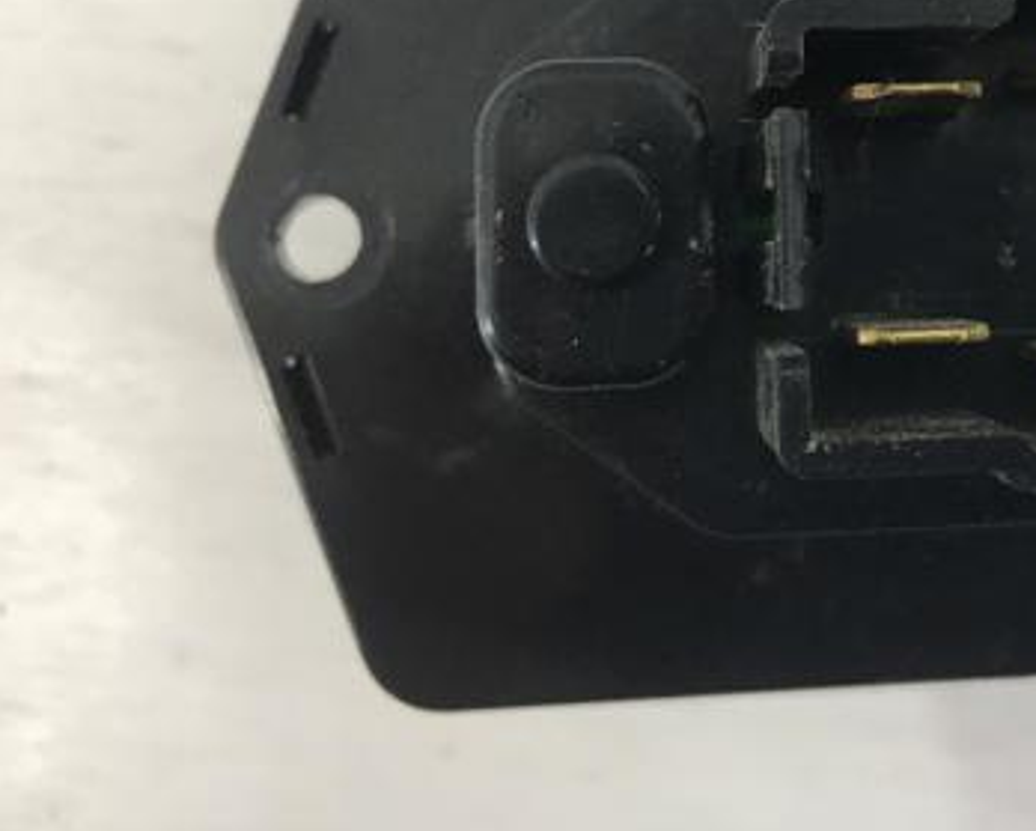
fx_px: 1596
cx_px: 875
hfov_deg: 34.5
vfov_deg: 28.3
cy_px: 122
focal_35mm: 52
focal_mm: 4.15
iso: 40
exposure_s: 1/33
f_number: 2.2
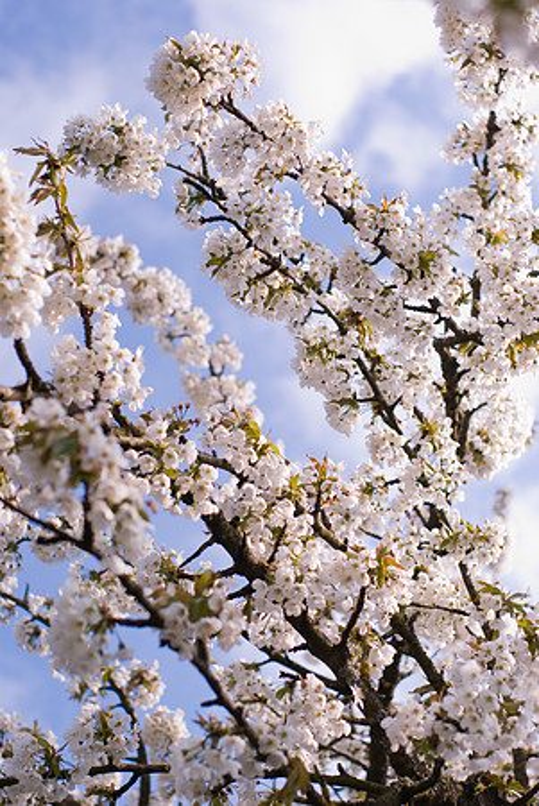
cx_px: 270
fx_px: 1680
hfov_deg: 18.2
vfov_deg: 27.0
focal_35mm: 75
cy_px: 403
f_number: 8
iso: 100
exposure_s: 1/750
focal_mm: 50
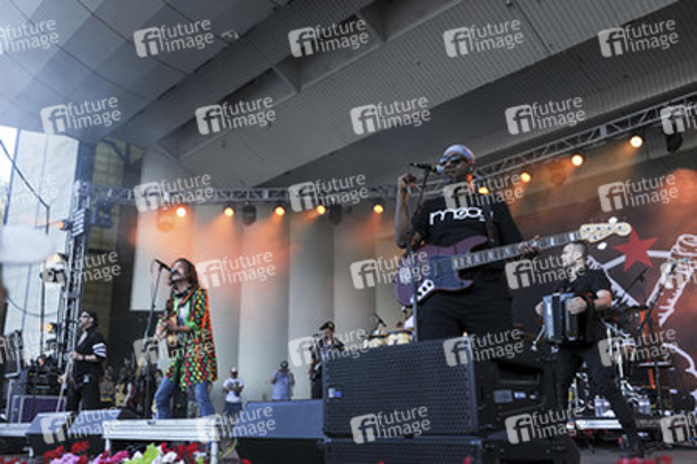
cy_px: 232
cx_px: 348
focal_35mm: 31
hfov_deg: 60.3
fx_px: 600
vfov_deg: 42.3
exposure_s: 1/640
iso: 400
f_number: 3.2
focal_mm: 31
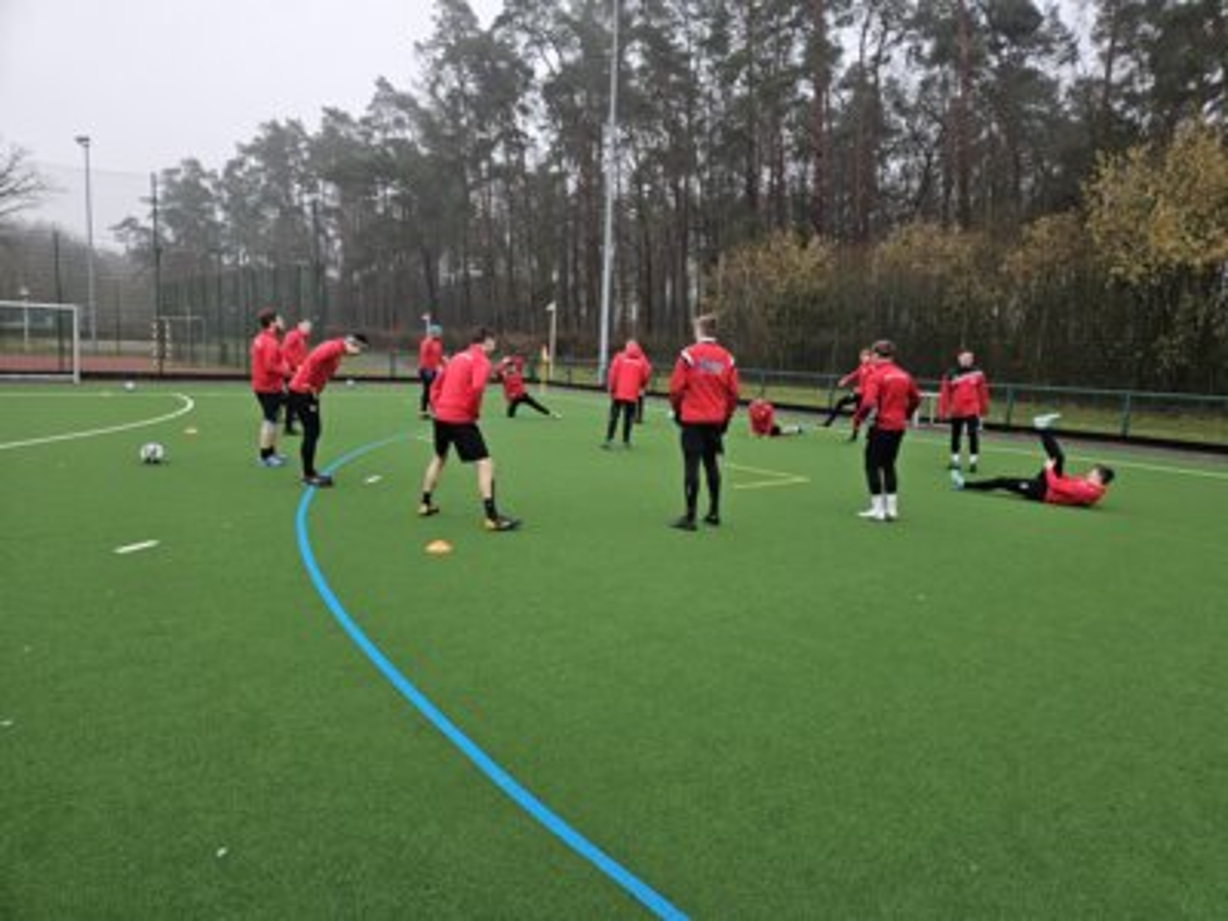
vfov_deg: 58.9
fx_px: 816
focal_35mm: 23
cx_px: 614
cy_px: 460
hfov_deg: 73.9
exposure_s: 1/180
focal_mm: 5.4
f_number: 1.8
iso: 64
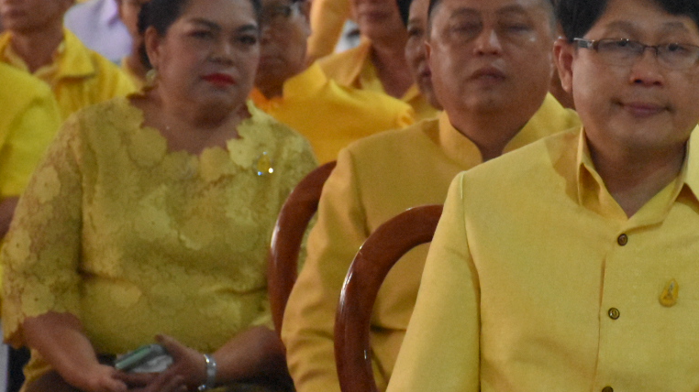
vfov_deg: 4.3
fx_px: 5264
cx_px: 602
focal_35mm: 284
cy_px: 217
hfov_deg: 7.6
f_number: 5.3
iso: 12800
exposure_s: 1/125
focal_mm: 85
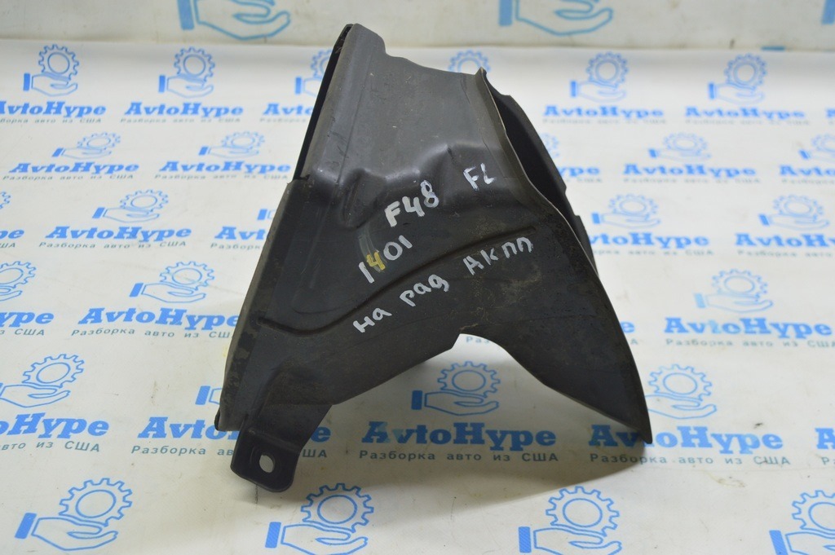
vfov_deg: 29.8
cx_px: 418
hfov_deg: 43.6
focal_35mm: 45
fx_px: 1043
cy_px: 278
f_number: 5.6
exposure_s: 1/20
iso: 400
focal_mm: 30
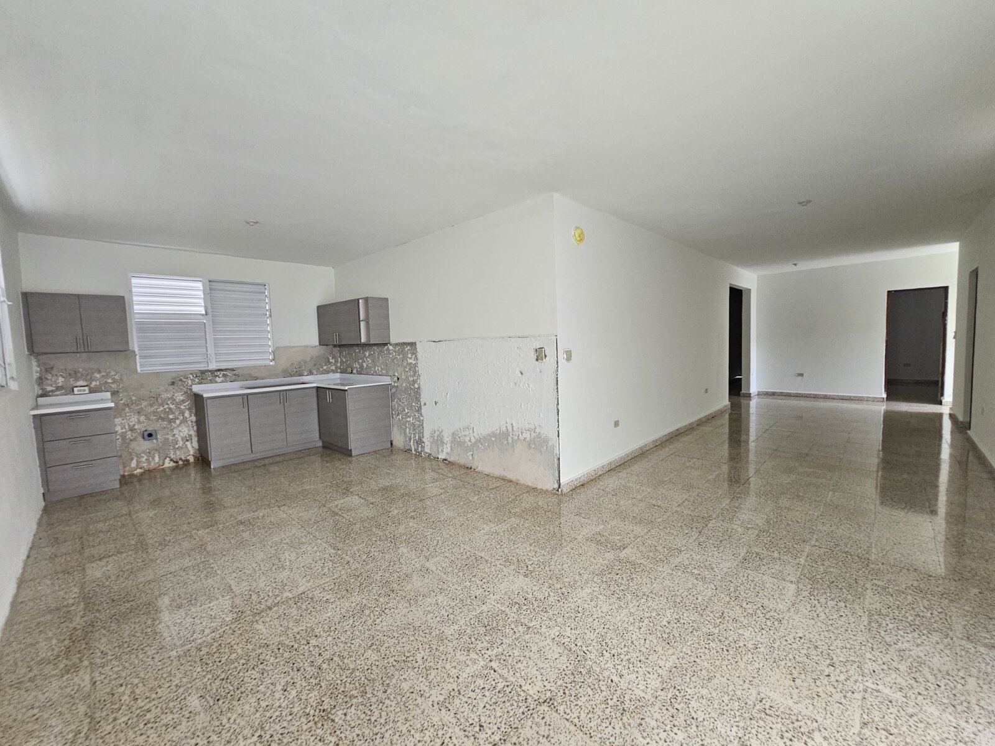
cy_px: 373
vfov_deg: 89.9
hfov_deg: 106.2
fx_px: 374
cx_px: 498
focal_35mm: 13
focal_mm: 2.2
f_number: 2.2
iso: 320
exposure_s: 1/77
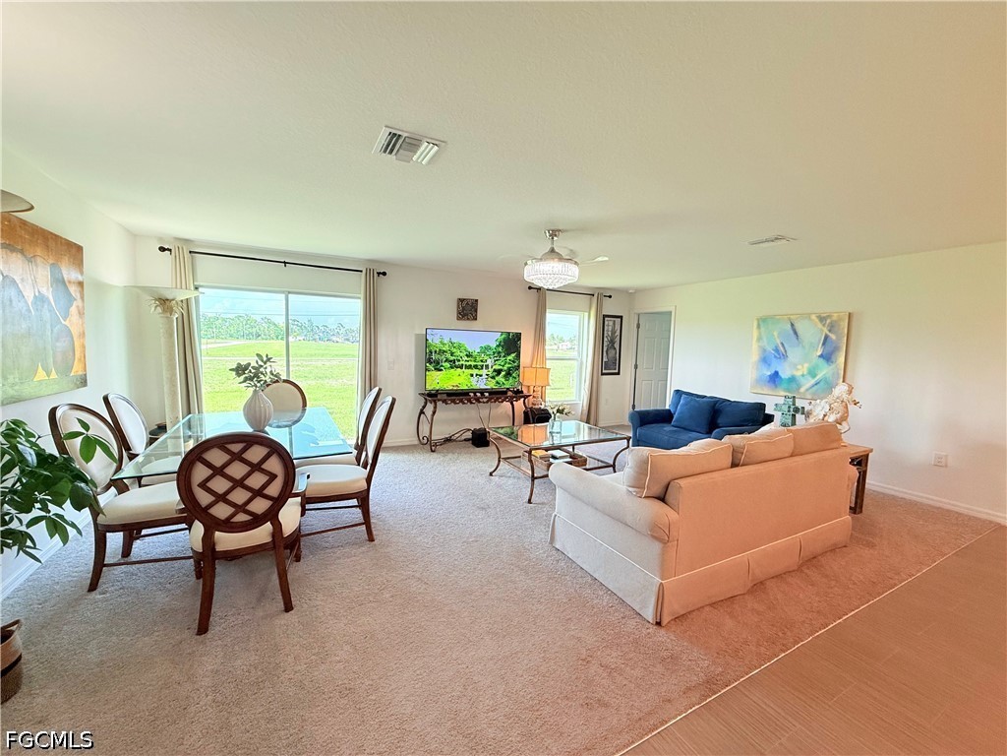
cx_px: 504
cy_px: 378
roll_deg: -1.5
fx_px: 407
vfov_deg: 85.7
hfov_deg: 102.1
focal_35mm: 14
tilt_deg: -4.4
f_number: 2.2
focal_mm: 2.22
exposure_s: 1/120
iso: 100
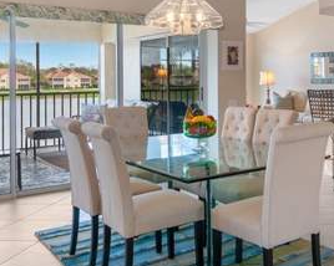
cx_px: 279
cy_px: 87
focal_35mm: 42
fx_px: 415
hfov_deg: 41.5
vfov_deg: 35.3
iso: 200
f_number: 5.6
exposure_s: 1/8
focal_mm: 10
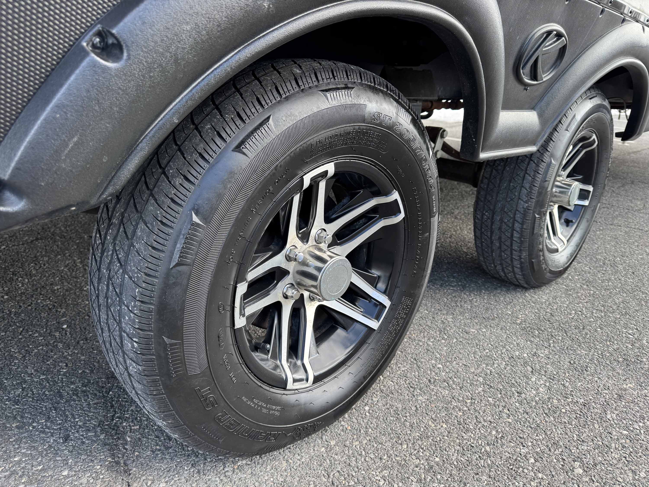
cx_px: 324
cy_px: 244
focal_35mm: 24
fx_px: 450
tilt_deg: -21.8
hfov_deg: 71.6
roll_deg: -5.3
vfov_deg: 56.8
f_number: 1.78
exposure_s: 1/383
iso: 80
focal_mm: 6.76
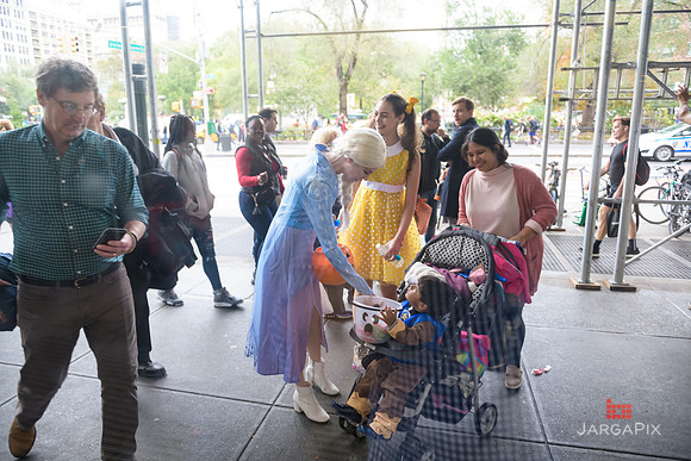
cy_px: 230
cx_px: 346
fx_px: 461
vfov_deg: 53.2
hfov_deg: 73.7
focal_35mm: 24
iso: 800
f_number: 3.2
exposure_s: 1/200
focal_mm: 24
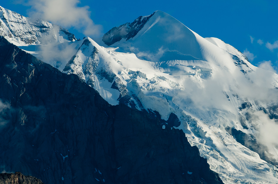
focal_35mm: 440
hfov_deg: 4.7
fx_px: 3392
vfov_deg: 3.1
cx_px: 212
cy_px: 88
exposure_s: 1/800
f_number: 8
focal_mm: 185
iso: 200
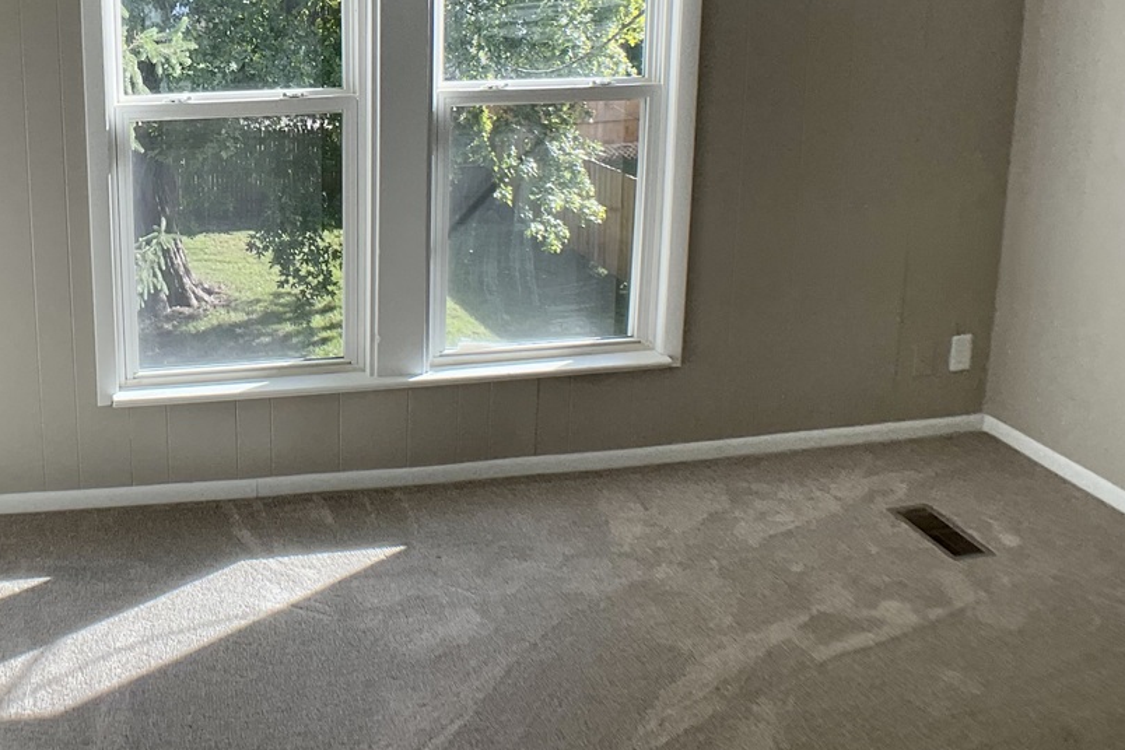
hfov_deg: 35.8
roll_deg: +0.4
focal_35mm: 54
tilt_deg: -7.7
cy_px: 172
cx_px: 245
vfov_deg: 24.7
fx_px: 1687
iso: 20
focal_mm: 3
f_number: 1.8
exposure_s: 1/120
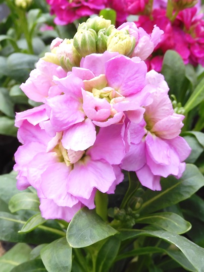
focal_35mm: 24
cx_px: 102
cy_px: 136
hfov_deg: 56.8
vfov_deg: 71.6
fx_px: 189
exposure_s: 1/50
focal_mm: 4.3
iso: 100
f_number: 3.4
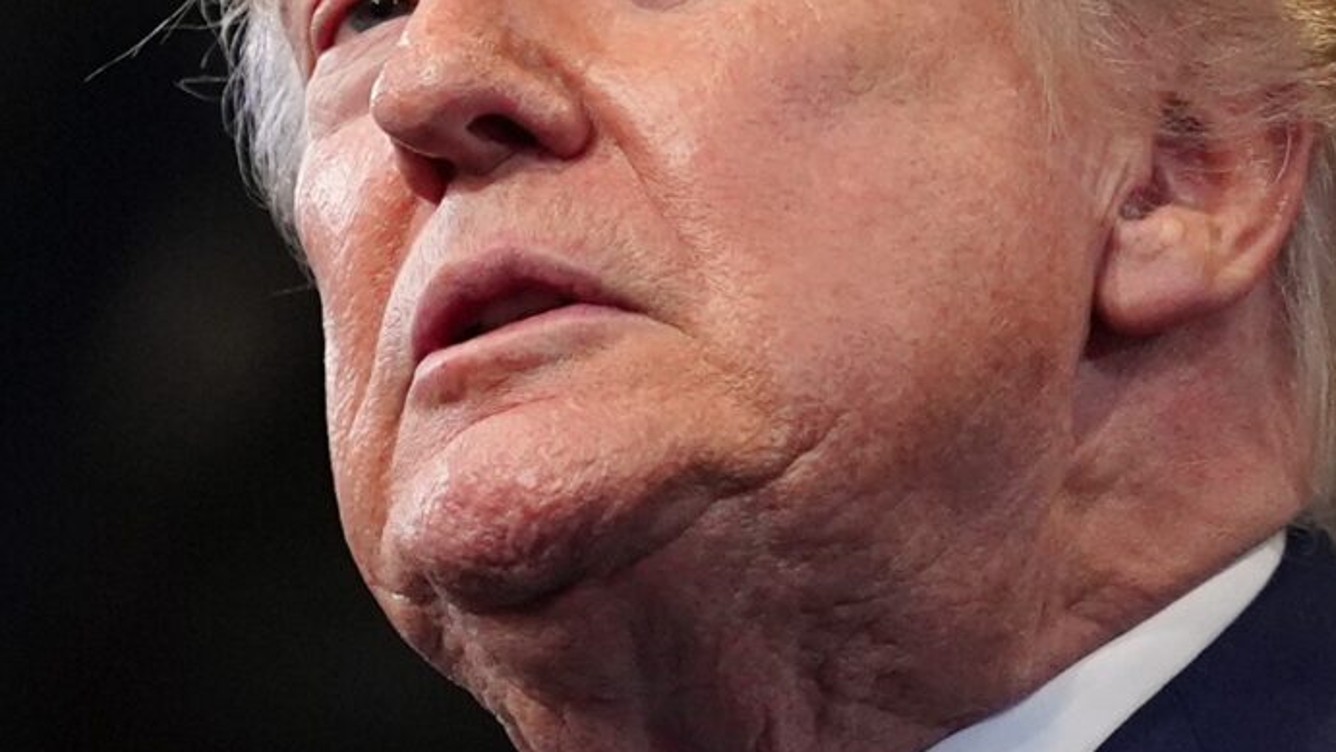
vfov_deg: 1.5
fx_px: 28594
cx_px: 555
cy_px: 782
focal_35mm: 807
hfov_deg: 2.7
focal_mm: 139
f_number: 2.8
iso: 2000
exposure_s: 1/1000
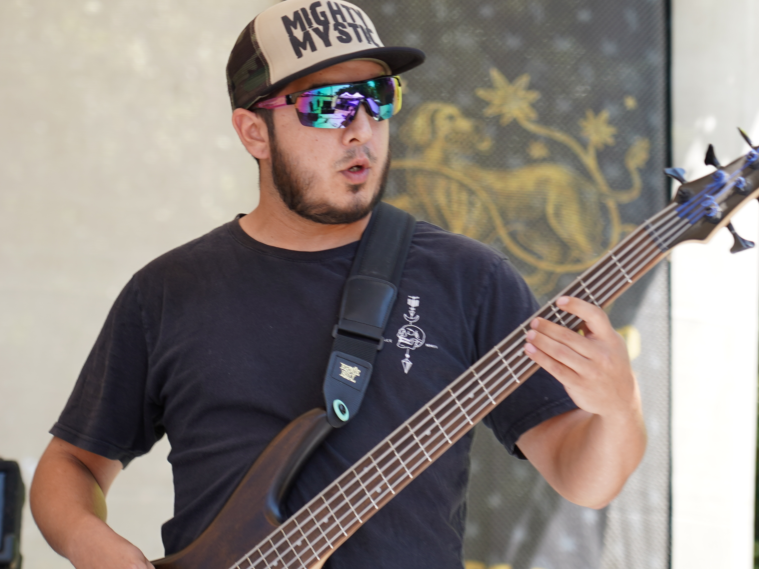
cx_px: 373
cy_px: 244
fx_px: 4363
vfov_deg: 7.5
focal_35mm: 199
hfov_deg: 9.9
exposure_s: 1/200
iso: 100
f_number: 4.5
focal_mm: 105
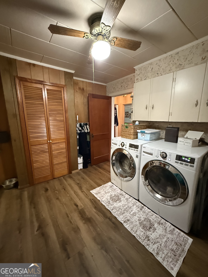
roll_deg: +0.0
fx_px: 112
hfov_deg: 85.7
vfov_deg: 102.1
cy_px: 138
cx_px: 104
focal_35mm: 14
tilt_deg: -10.6
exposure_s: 1/40
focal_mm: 2.22
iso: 1000
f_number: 2.2
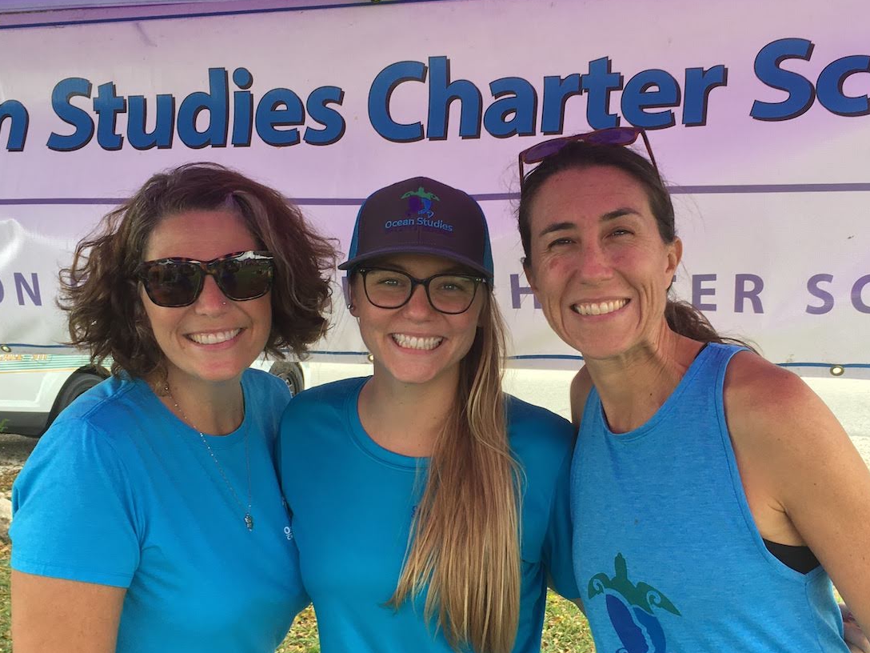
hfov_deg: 39.6
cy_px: 395
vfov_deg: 30.2
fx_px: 1206
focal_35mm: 48
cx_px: 472
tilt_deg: -4.6
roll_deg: -1.0
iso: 25
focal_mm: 4.15
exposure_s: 1/120
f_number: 2.2
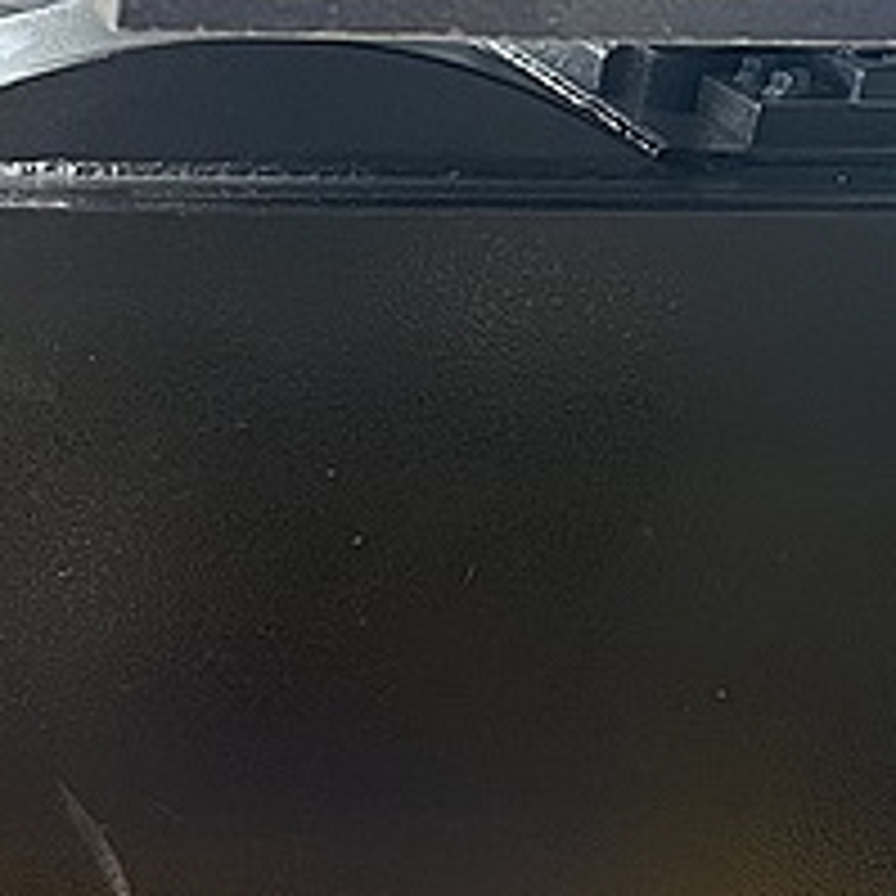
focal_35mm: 74
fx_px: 2167
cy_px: 932
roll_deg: -0.9
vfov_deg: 22.3
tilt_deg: -31.8
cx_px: -104
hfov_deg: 22.0
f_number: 1.5
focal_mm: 5.7
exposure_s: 1/40
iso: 640
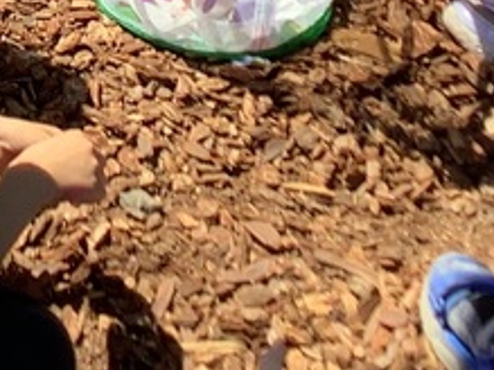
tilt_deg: -26.1
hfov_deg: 13.2
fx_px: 2068
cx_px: -122
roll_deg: -0.4
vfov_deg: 9.6
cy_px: -359
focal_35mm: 145
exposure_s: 1/318
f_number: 2.4
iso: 25
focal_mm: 3.3
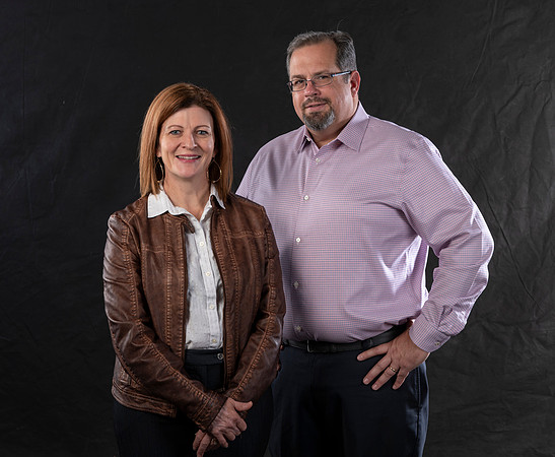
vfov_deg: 18.3
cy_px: 234
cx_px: 321
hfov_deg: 22.1
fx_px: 1419
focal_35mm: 85
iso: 80
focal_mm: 70
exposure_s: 1/125
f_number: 6.3
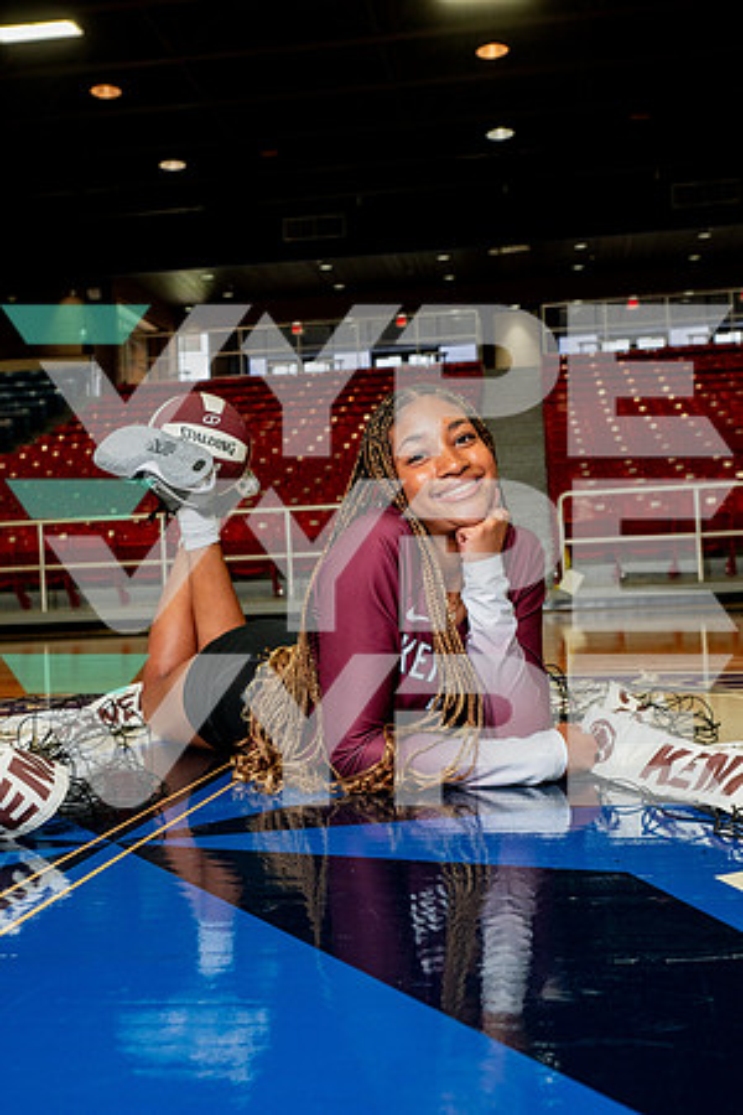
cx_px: 372
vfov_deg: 46.4
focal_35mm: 42
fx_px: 1300
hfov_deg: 31.9
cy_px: 558
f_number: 7.1
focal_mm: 42
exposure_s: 1/200
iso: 800
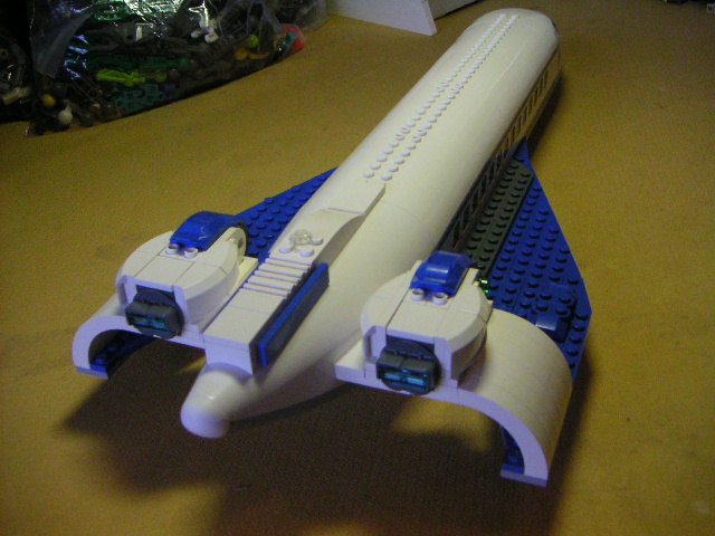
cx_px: 358
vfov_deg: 36.0
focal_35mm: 40
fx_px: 826
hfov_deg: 46.8
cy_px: 268
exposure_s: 1/180
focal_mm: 5.3
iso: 400
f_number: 2.9
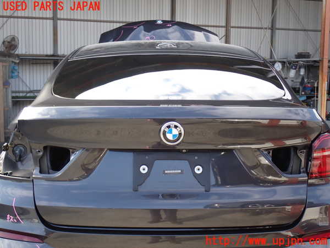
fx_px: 477
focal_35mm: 50
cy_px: 124
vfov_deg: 29.1
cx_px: 165
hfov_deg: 38.2
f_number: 3.2
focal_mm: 9.01
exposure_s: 1/160
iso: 100
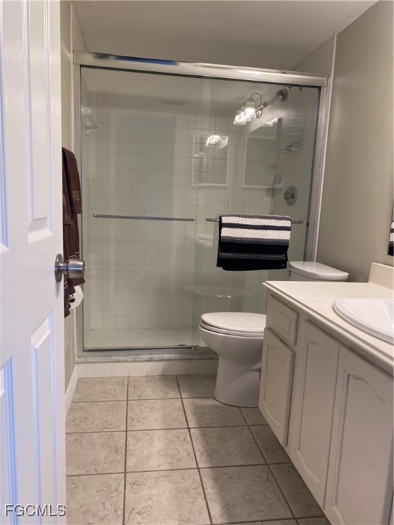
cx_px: 197
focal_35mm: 26
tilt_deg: -8.6
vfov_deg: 67.3
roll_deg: -2.0
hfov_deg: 53.1
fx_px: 395
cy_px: 262
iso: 64
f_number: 1.8
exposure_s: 1/60
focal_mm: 4.25
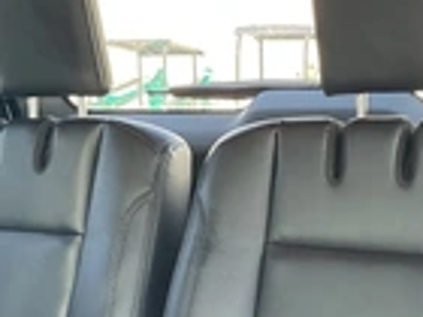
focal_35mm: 80
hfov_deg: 24.4
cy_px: 181
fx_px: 978
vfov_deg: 18.4
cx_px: 239
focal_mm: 3
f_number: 1.8
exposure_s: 1/60
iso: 80
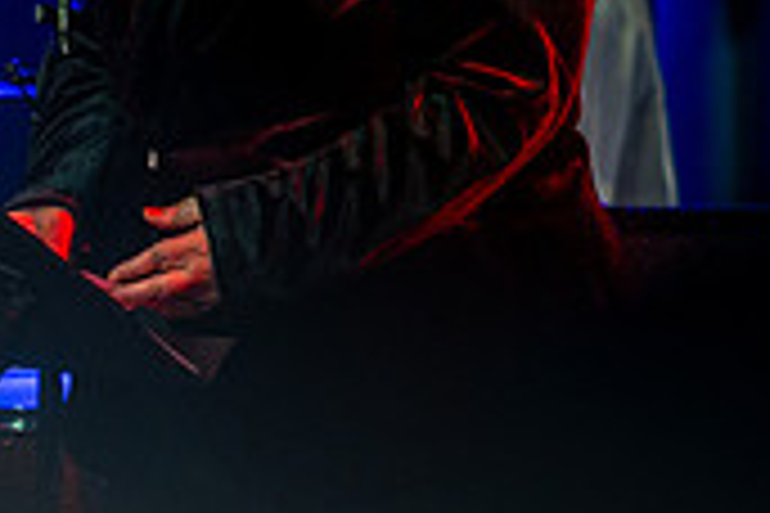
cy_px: -7
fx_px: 6160
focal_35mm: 288
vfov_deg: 4.8
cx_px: 153
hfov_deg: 7.1
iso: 640
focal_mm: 85
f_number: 1.4
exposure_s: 1/200
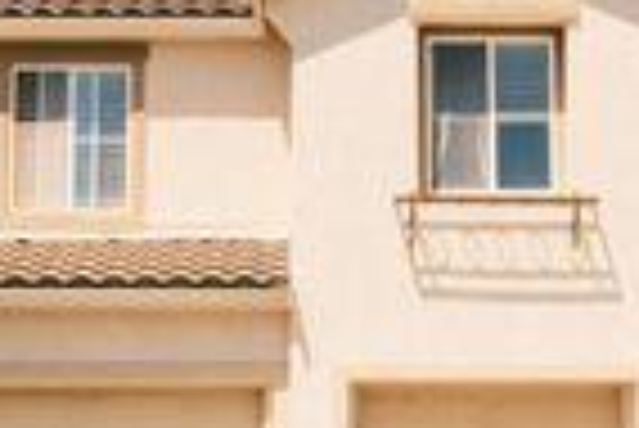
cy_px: 273
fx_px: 2061
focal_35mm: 116
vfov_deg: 11.8
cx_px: 297
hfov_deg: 17.6
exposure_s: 1/680
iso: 500
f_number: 8
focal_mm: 22.3
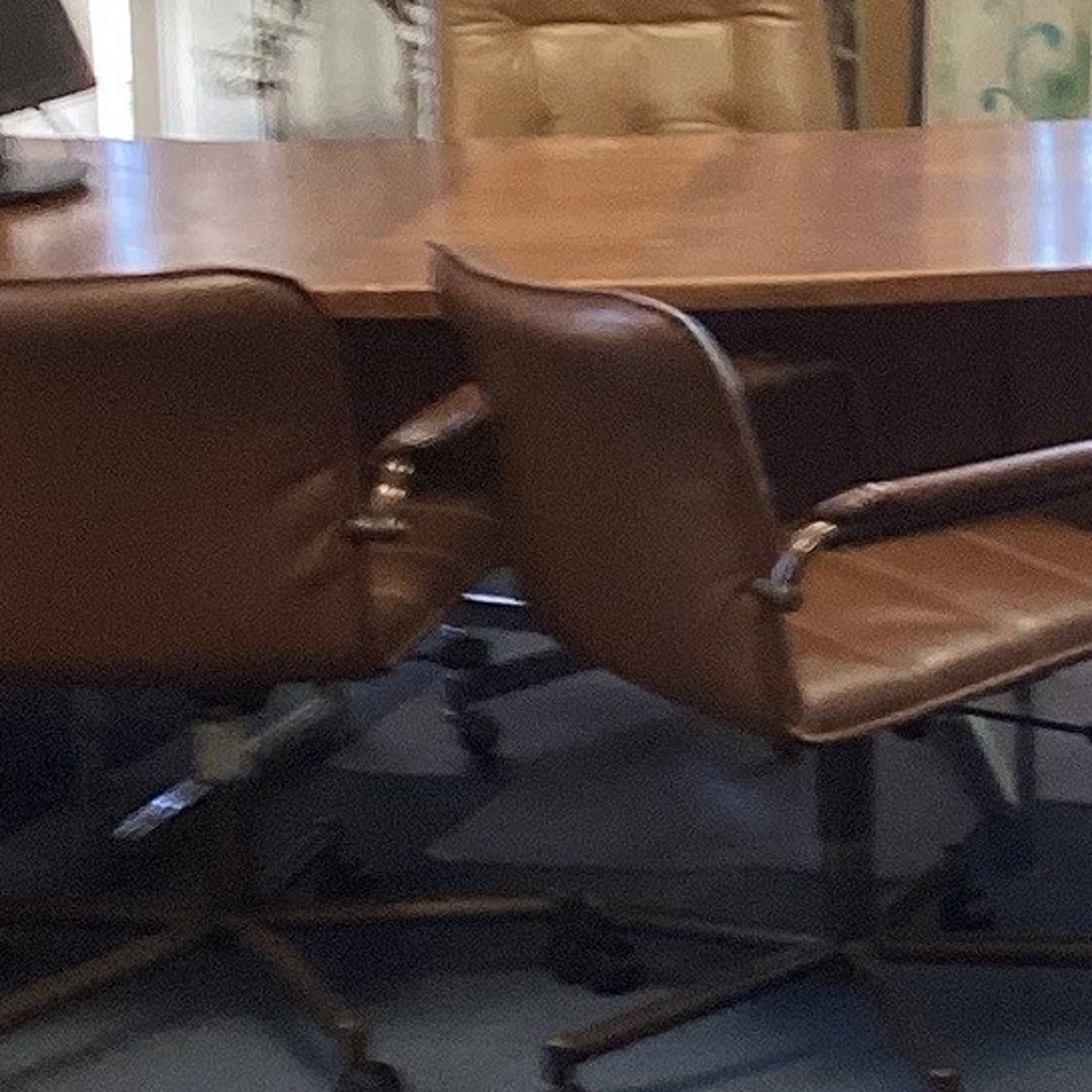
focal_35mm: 116
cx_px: 1455
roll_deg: +0.3
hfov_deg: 14.4
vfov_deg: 15.0
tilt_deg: -4.6
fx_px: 4140
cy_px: 257
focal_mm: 3.3
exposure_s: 1/60
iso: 64
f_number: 2.4
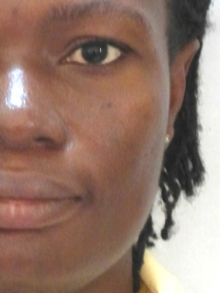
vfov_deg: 7.1
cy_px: 117
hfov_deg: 5.3
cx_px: -12
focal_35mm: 278
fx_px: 2357
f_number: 3.9
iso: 800
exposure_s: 1/10
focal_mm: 16.5
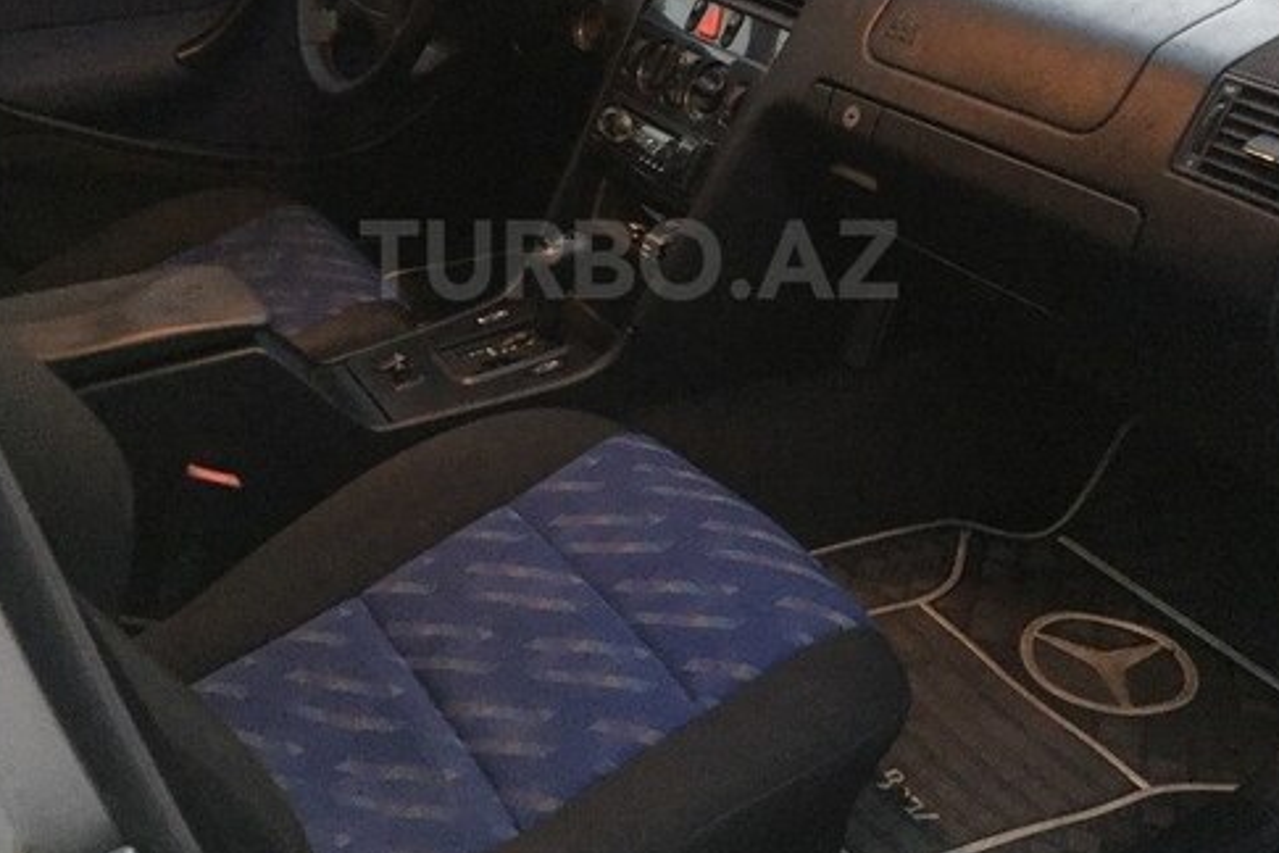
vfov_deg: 32.3
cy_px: 259
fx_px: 1457
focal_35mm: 41
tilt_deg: -22.2
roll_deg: +0.0
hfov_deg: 47.4
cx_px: 629
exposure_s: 1/17
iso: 500
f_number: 2.2
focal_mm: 4.15
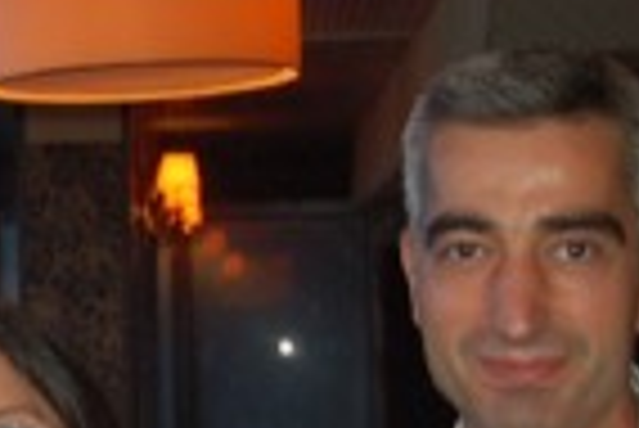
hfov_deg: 13.9
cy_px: 498
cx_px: -202
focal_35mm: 142
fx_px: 2523
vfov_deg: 9.6
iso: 400
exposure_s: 1/60
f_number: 4.2
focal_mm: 28
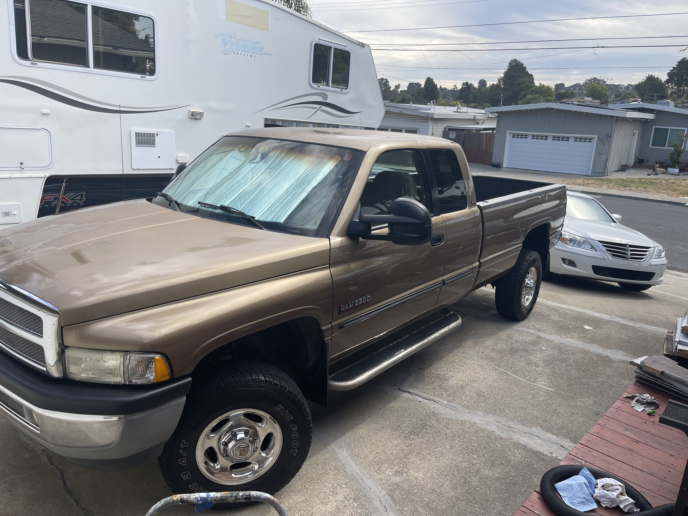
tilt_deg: -16.4
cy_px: 258
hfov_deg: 69.4
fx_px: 497
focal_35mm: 25
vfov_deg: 54.9
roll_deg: -2.0
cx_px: 344
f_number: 1.6
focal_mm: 5.1
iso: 32
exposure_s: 1/1164
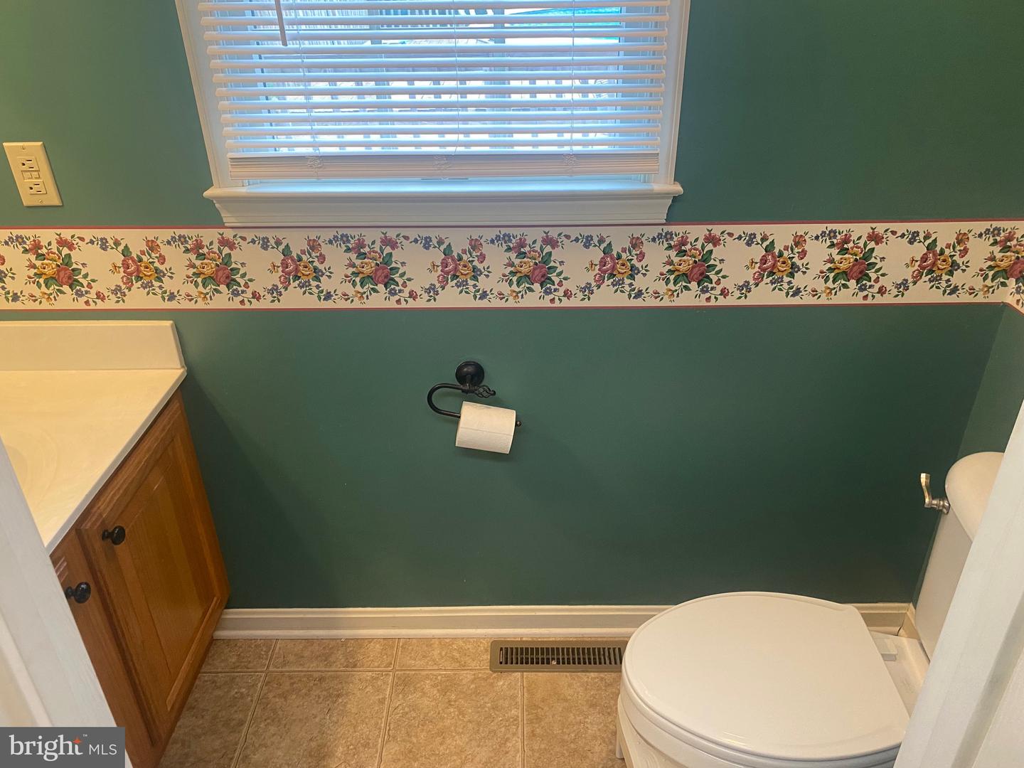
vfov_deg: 53.1
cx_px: 512
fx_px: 769
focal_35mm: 26
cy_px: 384
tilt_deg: -28.8
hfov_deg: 67.3
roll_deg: +0.4
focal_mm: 4.25
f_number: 1.8
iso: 200
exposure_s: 1/60
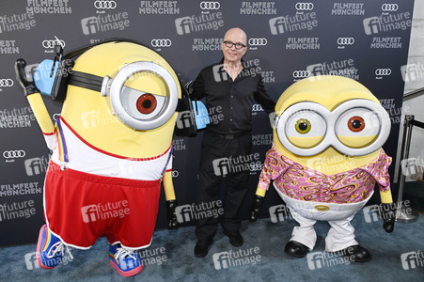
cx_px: 212
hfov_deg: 66.5
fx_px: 324
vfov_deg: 47.1
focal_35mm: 28
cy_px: 141
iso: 1600
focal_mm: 27.5
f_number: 6.3
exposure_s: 1/160
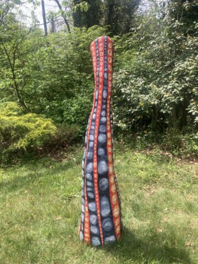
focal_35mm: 28
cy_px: 132
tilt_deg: -14.7
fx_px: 214
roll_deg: +0.4
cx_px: 99
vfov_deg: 63.4
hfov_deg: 49.7
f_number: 1.8
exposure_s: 1/623
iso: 20
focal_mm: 3.99
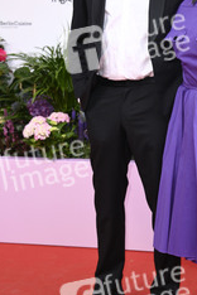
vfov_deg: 19.2
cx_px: 162
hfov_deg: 12.9
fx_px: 870
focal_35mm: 106
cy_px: 107
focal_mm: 62
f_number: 5.6
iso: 800
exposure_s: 1/250
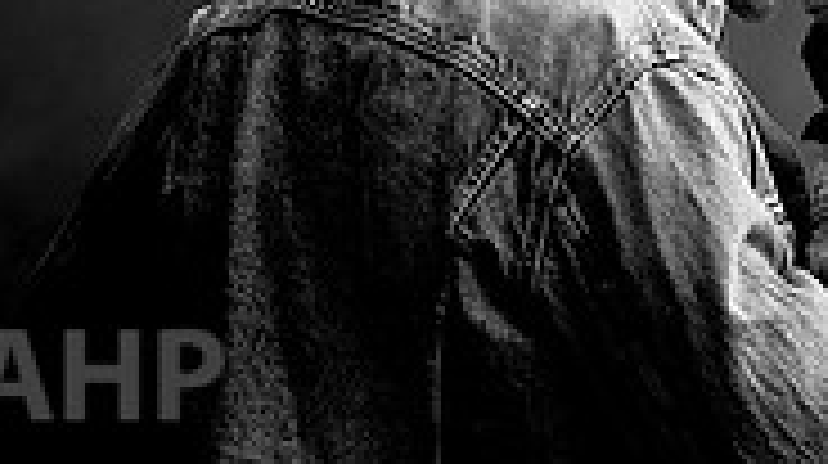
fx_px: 19956
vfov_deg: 1.3
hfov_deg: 2.4
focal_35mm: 910
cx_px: 866
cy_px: 21
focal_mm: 200
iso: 250
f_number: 5
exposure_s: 1/500
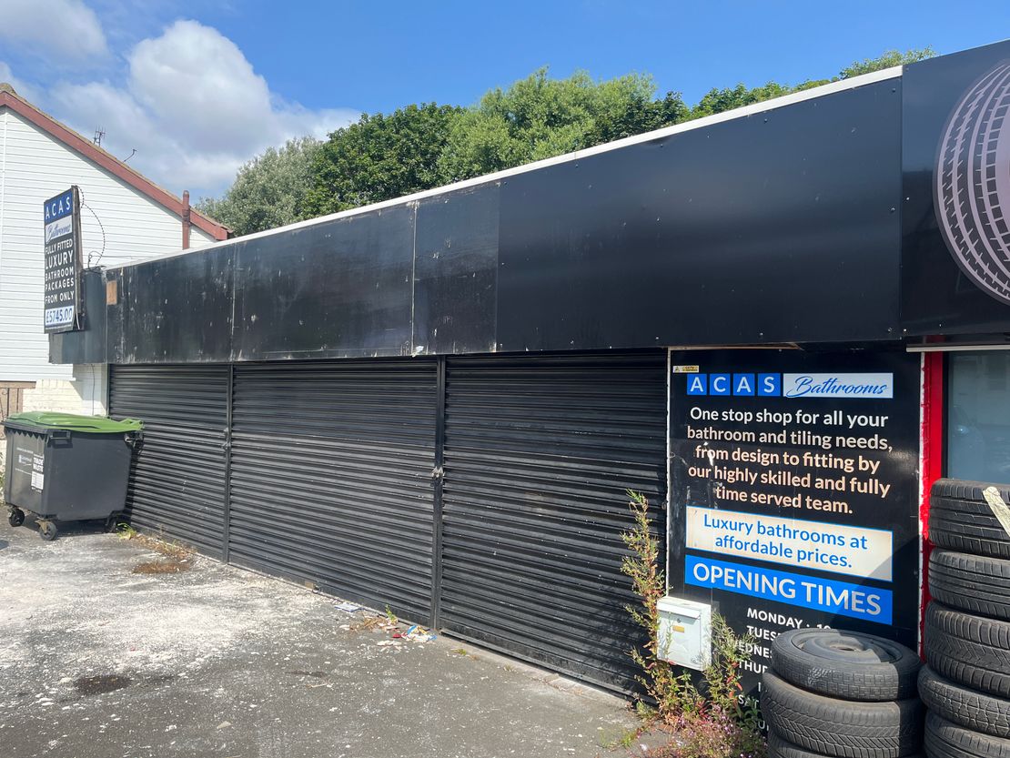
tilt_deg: +1.0
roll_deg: -0.6
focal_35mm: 26
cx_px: 505
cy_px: 379
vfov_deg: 53.1
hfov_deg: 67.3
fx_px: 759
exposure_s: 1/1497
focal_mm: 5.1
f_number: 1.6
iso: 50
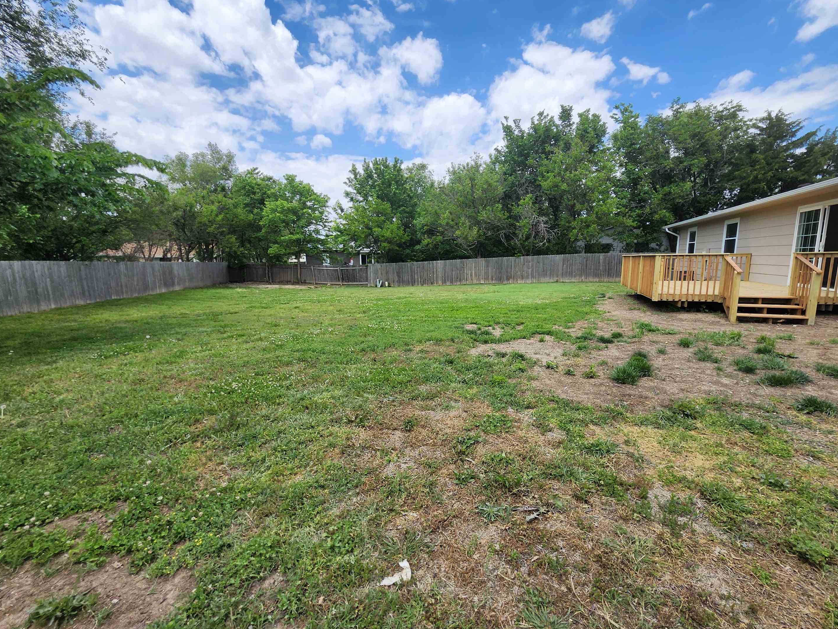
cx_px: 449
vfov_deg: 85.7
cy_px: 310
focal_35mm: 14
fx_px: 339
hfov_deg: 101.9
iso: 40
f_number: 2.2
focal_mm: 1.74
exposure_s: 1/1372
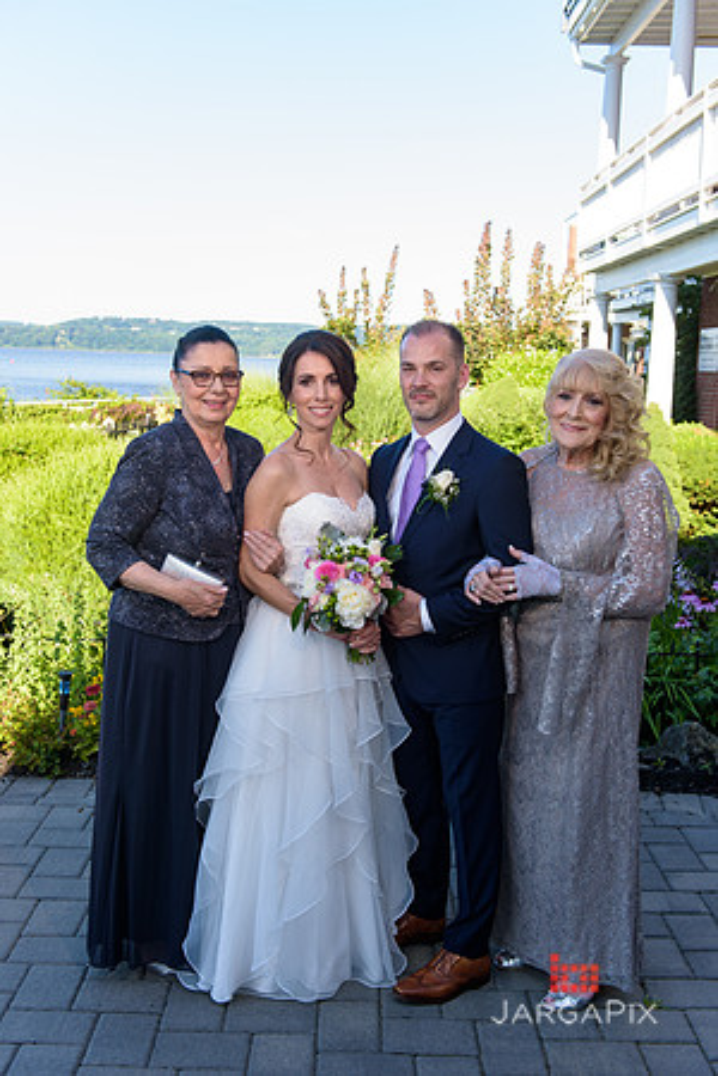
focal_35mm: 40
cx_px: 359
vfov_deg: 48.5
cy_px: 538
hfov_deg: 33.4
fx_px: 1197
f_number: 4.5
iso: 200
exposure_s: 1/250
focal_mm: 40
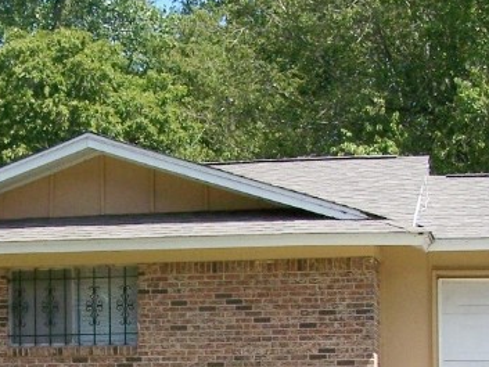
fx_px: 1554
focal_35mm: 110
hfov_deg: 17.8
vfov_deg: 13.3
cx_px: 114
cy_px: 368
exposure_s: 1/640
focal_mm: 6.3
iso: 80
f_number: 4
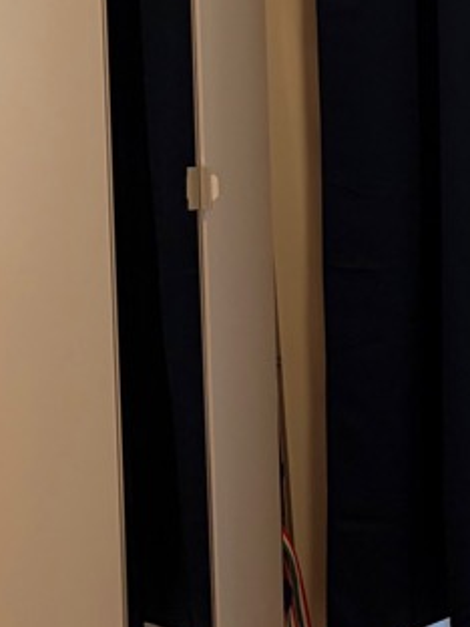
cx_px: 830
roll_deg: +0.3
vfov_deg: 19.4
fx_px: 1810
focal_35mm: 100
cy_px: 123
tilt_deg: -4.9
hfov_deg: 13.4
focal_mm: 5.96
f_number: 1.6
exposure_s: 1/50
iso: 160
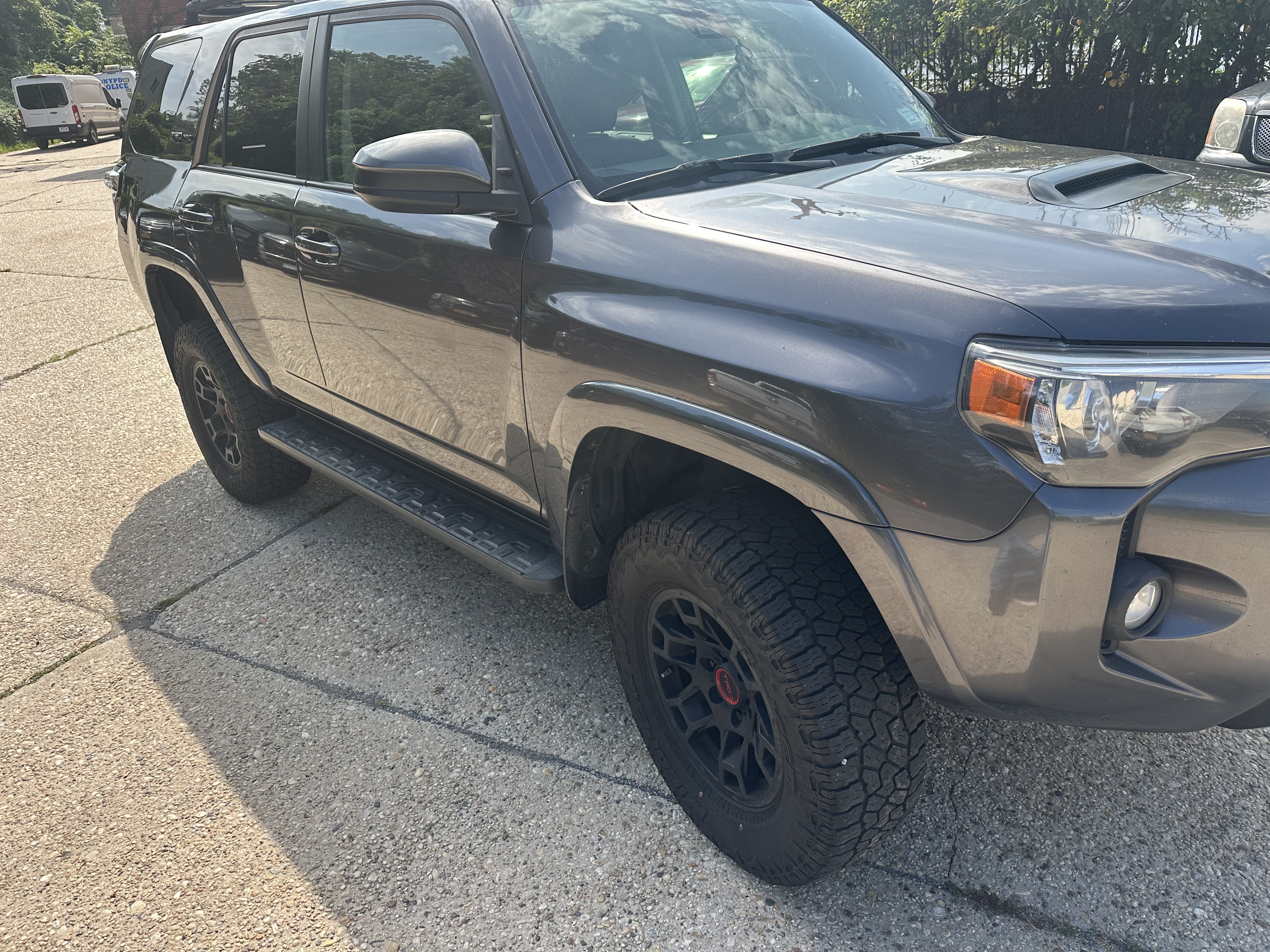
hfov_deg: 71.6
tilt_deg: -22.2
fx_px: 881
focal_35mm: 24
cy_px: 476
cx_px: 635
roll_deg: +5.6
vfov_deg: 56.8
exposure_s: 1/1949
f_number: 1.78
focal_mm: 6.86
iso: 80
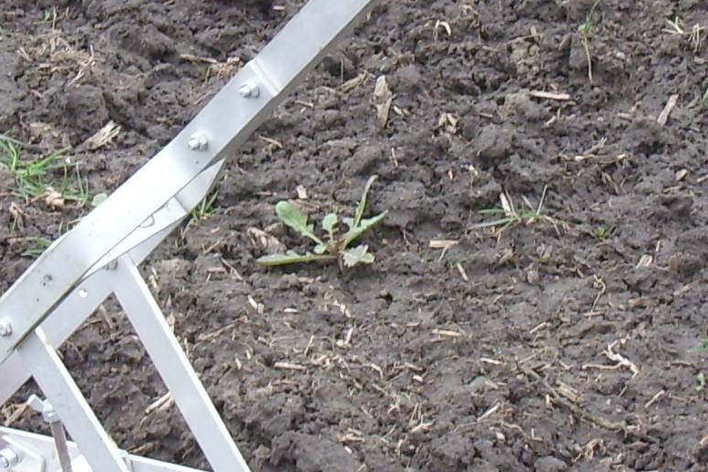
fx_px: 3264
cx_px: 373
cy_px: 194
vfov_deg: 8.3
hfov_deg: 12.4
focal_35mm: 166
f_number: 2.8
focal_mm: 6.3
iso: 50
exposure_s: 1/74
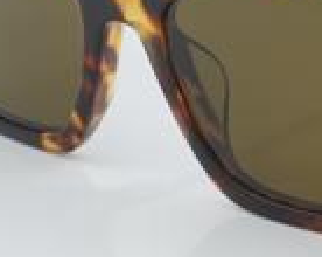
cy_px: 54
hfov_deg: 9.4
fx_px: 1941
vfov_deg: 7.6
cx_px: 327
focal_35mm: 204
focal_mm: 50
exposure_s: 1/3
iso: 100
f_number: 32
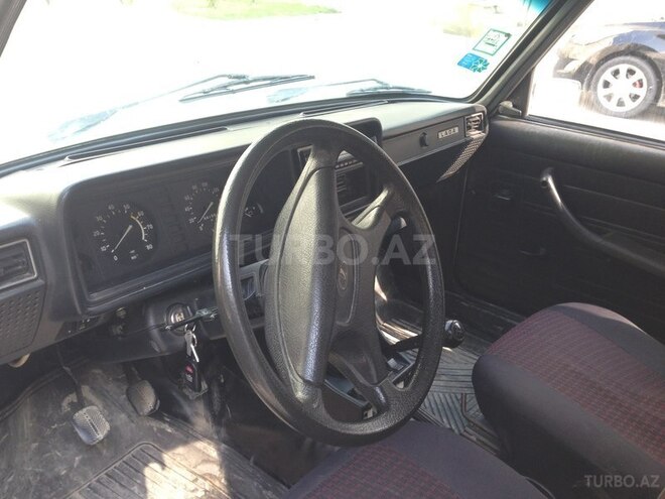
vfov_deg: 42.9
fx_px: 634
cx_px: 332
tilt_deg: -24.6
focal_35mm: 33
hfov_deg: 55.4
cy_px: 250
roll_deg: -3.7
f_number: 2.4
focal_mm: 4.12
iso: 50
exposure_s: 1/60
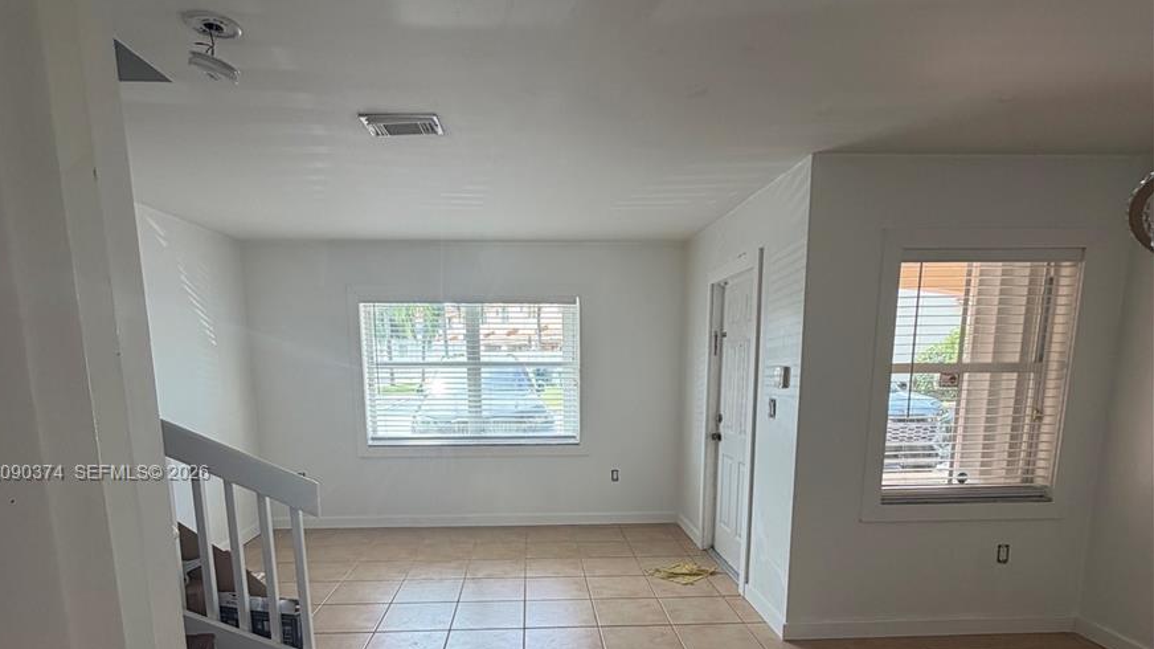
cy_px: 474
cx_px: 560
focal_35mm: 21
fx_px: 642
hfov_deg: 83.8
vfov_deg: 51.6
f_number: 2.2
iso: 80
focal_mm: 2.22
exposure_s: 1/121
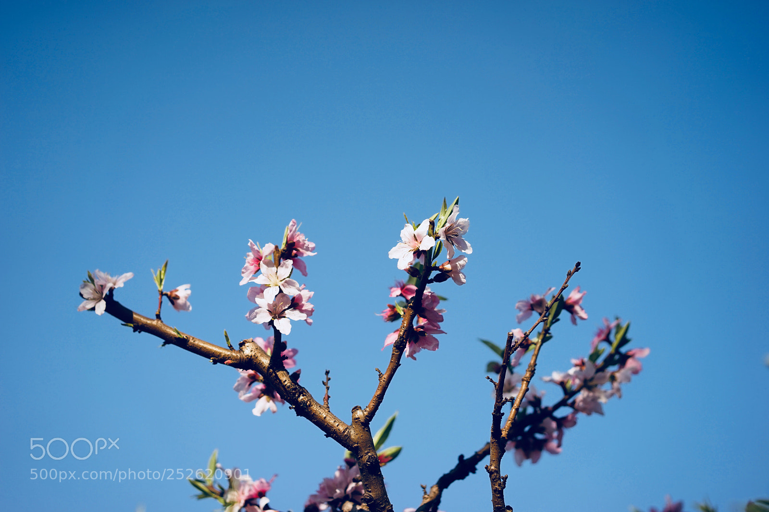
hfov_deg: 36.3
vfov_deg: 24.6
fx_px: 1175
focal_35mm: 55
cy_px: 256
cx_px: 384
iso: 64
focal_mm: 55
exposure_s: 1/1600
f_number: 2.5
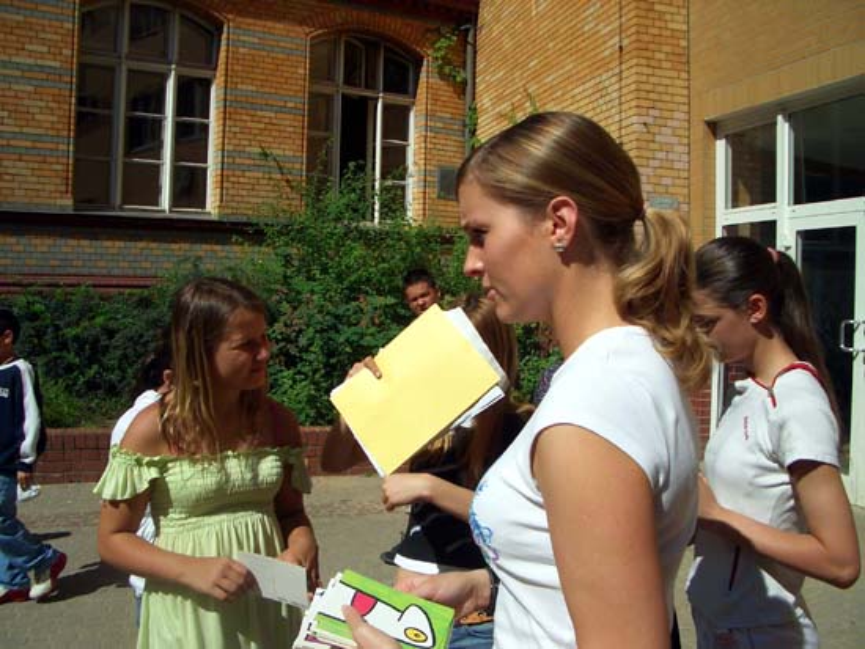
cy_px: 324
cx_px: 432
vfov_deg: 40.7
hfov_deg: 52.6
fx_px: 875
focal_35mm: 35
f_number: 4.3
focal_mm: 5.8
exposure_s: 1/1250
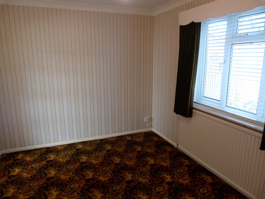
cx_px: 132
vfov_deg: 54.9
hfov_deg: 69.4
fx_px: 191
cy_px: 100
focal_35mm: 25
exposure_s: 1/60
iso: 400
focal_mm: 4.5
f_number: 2.8
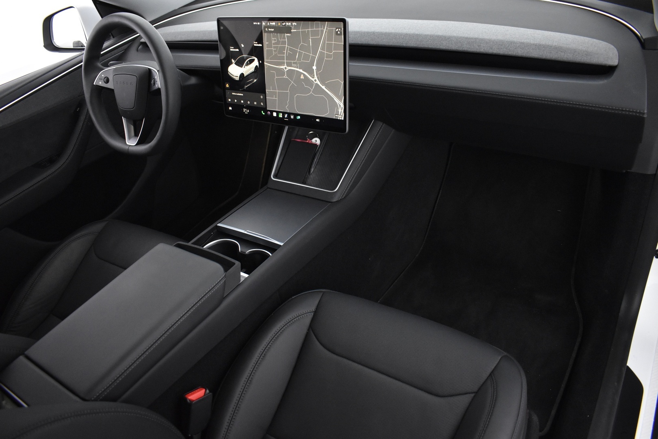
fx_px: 493
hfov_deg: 67.4
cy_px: 220
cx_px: 329
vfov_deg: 47.9
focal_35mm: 27
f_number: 3.5
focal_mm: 18
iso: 2800
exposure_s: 1/30
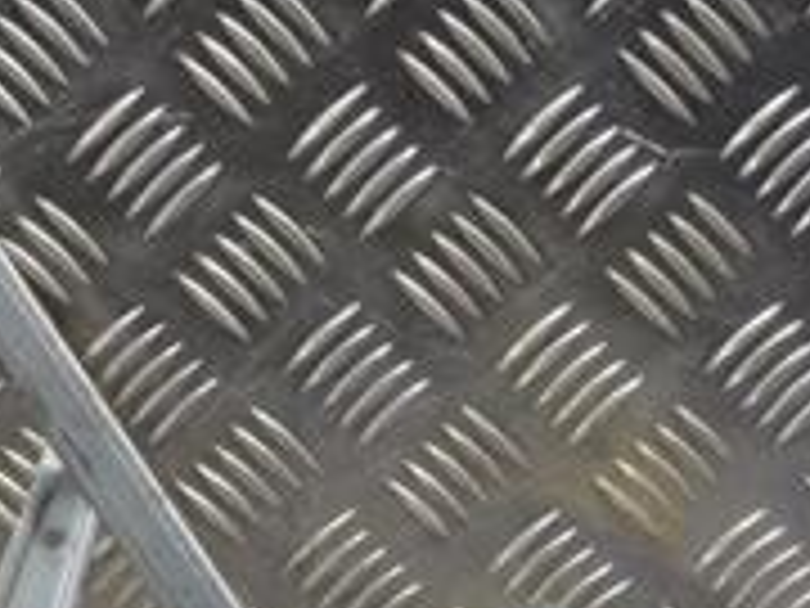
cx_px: 162
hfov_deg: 12.8
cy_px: 788
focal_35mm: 154
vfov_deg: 9.5
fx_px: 3604
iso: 400
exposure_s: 1/100
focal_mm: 32
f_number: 5
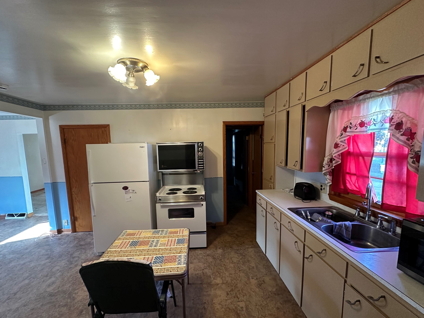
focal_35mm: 15
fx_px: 184
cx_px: 204
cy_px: 167
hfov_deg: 98.1
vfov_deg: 81.7
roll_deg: +1.0
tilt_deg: -5.8
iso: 400
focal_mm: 2.22
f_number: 2.2
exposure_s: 1/60
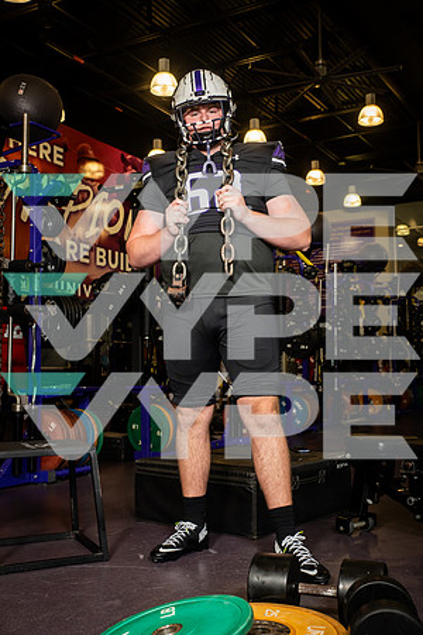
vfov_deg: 48.5
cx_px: 212
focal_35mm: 40
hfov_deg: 33.4
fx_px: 705
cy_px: 318
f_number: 5.6
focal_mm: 40
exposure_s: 1/250
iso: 500
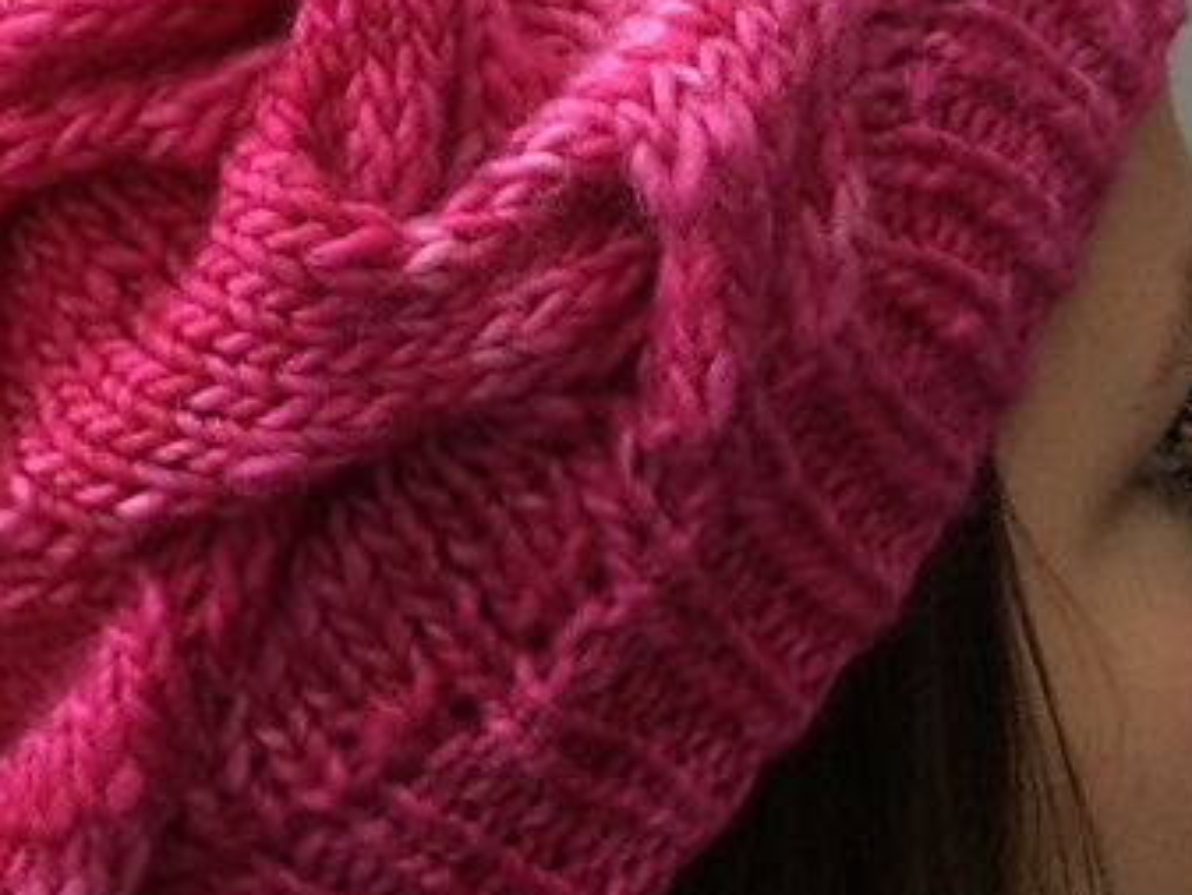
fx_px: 1963
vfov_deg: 25.5
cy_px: 297
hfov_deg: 33.0
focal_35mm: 57
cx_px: 279
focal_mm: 4.12
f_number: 2.2
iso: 400
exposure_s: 1/15
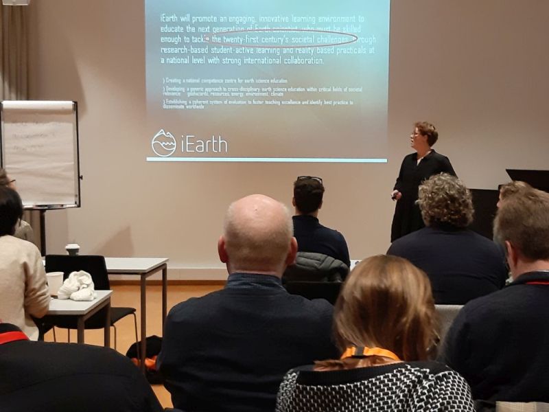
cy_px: 206
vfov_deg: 51.4
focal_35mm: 27
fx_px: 428
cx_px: 274
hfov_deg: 65.3
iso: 200
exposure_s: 1/50
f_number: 1.7
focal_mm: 3.93
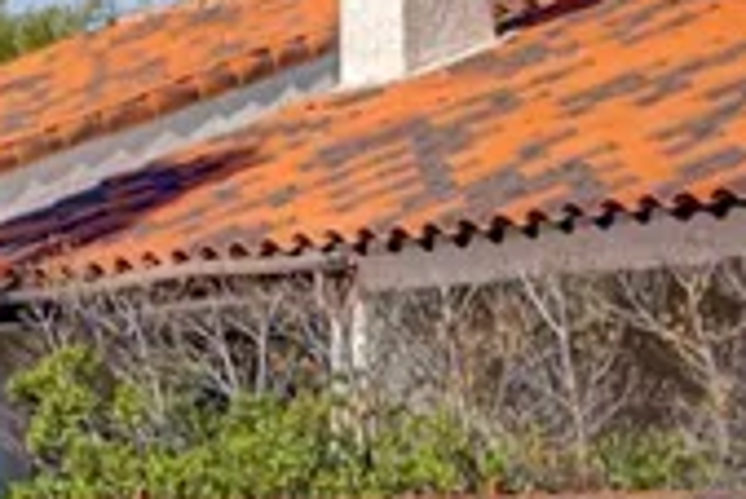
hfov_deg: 8.3
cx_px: -622
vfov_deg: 5.8
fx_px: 4915
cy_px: 422
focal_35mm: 237
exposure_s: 1/1250
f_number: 8
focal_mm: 26
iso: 400
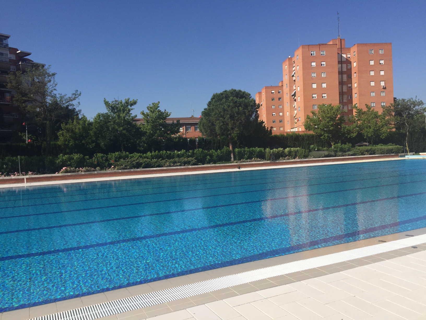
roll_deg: +2.1
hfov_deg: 61.7
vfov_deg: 48.2
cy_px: 160
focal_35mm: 29
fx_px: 357
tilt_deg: -1.4
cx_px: 213
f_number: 2.2
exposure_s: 1/3968
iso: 32
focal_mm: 4.15
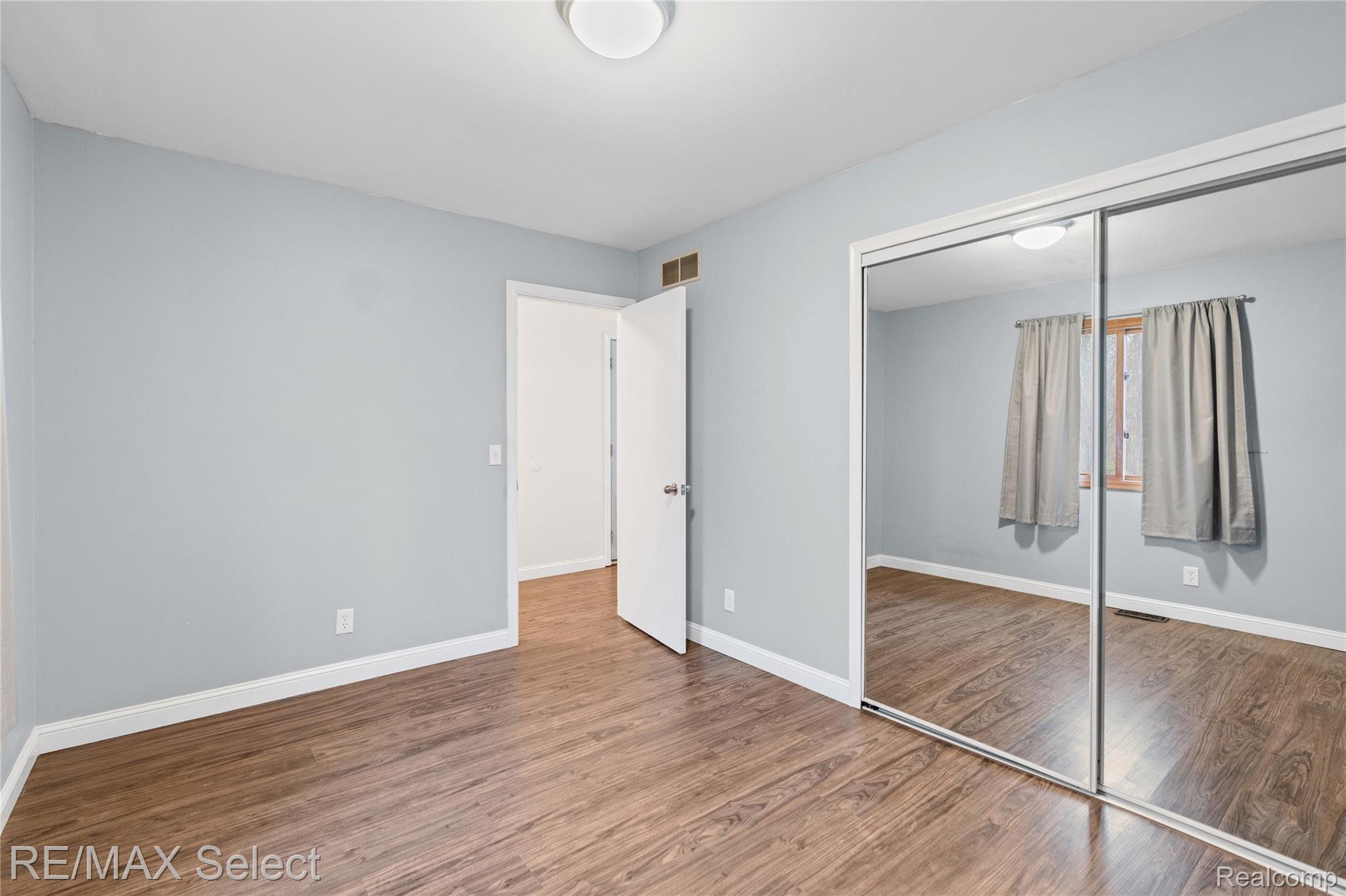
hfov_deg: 96.8
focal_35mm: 16
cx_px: 673
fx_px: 598
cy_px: 448
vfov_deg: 73.7
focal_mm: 16
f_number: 3.2
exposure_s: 1/30
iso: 2000
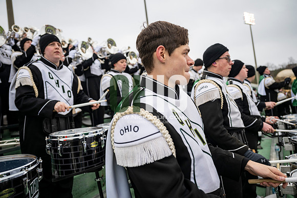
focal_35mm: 24
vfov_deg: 53.2
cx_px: 148
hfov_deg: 73.7
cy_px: 99
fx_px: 198
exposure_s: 1/500
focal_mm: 24
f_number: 2.8
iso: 160
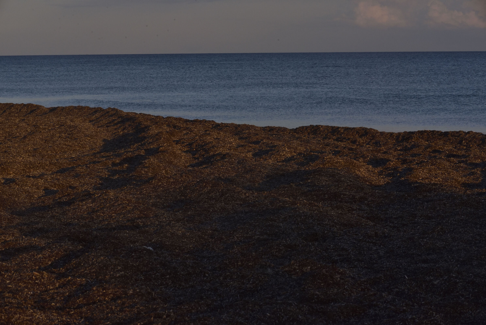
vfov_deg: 9.2
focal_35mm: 150
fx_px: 2026
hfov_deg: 13.7
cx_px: 243
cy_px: 162
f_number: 22
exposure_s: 1/400
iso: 1000
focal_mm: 150
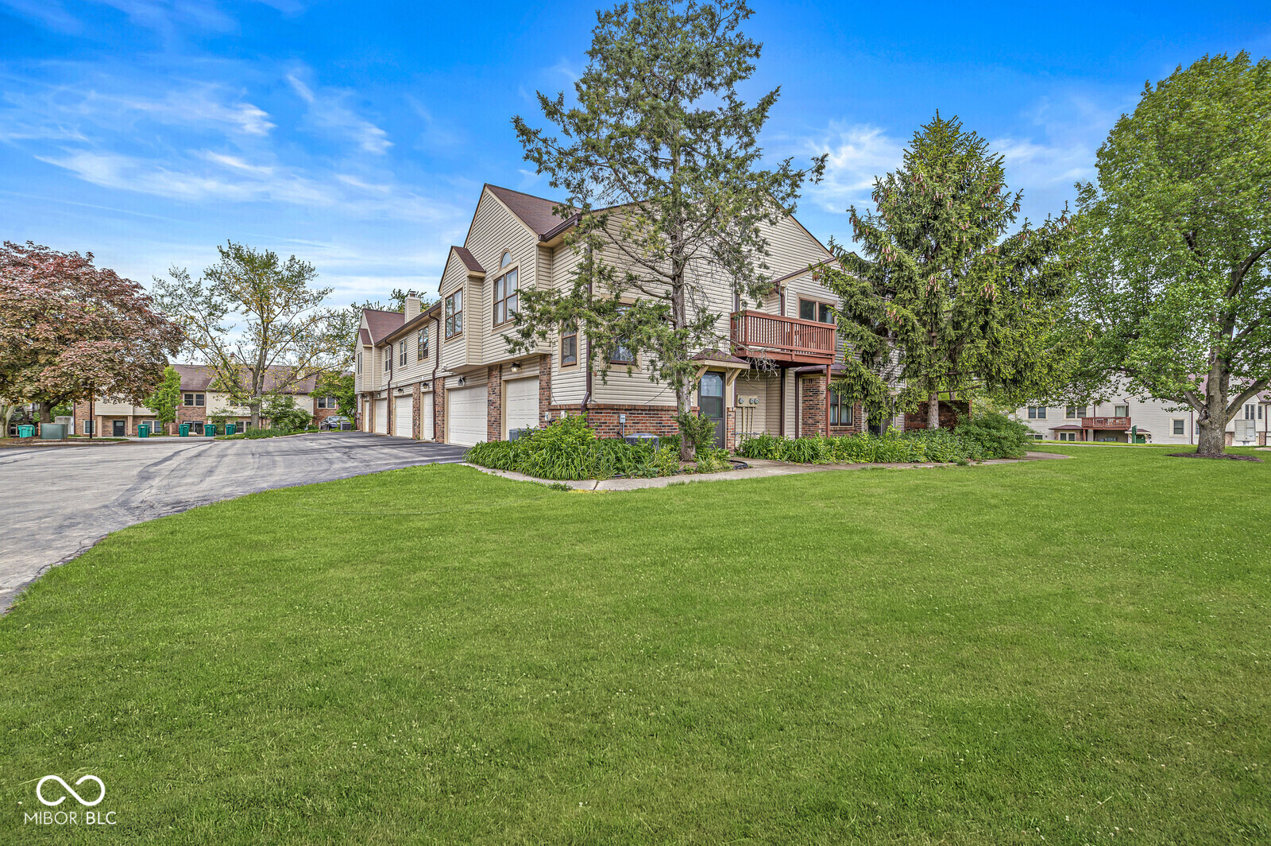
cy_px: 423
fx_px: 529
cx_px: 636
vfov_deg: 77.2
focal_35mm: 15
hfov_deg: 100.4
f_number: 8
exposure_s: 1/160
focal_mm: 15
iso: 320
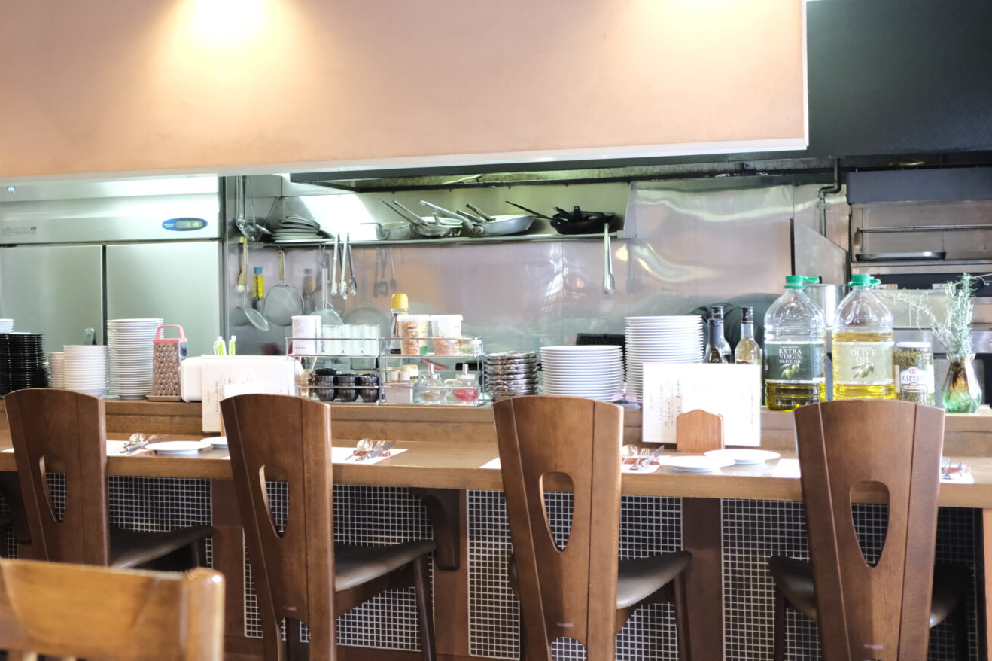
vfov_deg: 26.4
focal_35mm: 51
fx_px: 1405
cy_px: 256
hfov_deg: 38.6
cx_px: 351
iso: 4000
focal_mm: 23
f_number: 2.5
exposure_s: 1/85
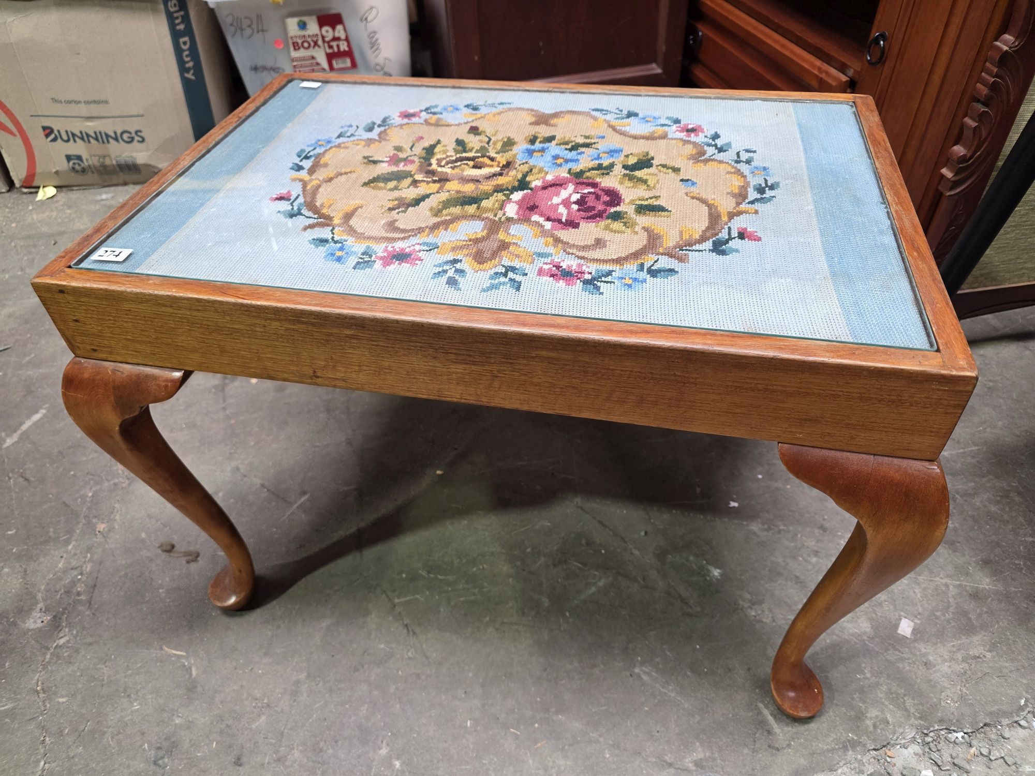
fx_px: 688
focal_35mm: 23
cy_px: 388
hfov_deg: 73.9
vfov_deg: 58.9
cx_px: 518
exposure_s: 1/100
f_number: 1.7
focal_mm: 6.3
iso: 160
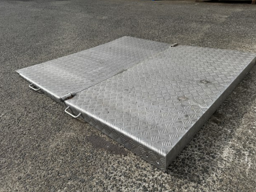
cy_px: 99
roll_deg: -0.1
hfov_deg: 69.4
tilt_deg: -31.7
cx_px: 131
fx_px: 185
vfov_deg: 54.9
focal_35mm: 25
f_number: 1.78
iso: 80
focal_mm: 6.76
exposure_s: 1/5348
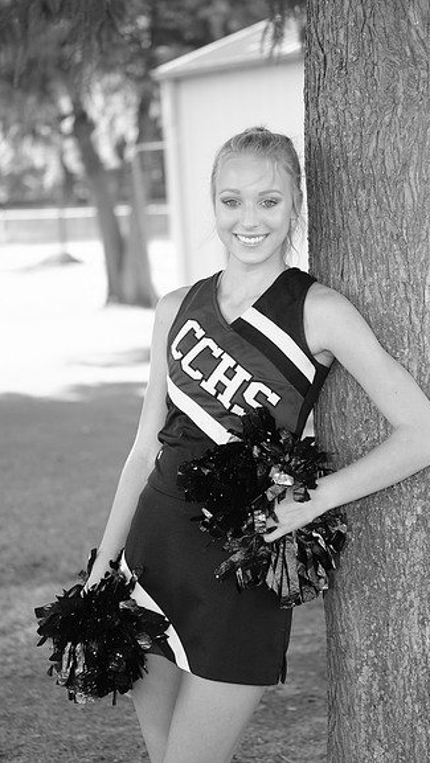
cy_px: 382
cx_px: 244
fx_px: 1600
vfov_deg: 26.8
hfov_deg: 15.3
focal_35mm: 79
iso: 200
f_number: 2.2
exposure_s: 1/250
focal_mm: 50
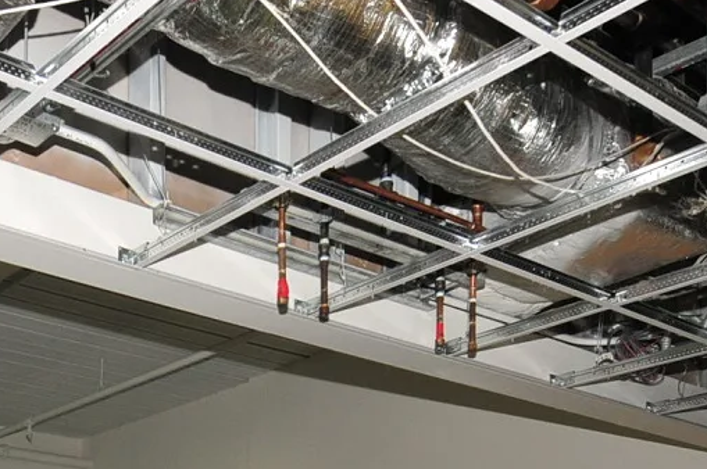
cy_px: 684
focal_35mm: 53
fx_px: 1040
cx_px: 89
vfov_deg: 21.7
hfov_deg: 35.6
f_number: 7.1
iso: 400
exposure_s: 1/200
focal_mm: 12
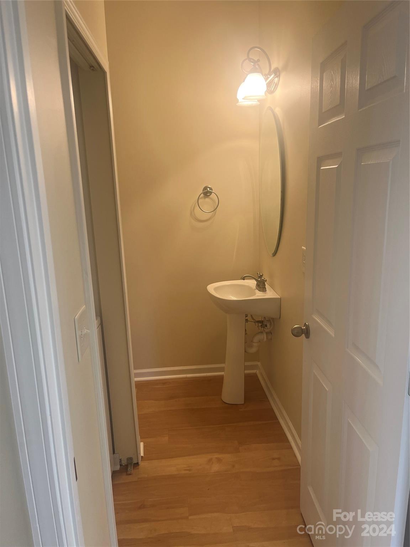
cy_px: 274
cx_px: 205
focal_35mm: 26
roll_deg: +2.9
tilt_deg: -10.1
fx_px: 411
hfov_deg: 53.1
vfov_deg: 67.3
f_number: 1.6
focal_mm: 5.1
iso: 64
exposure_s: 1/120
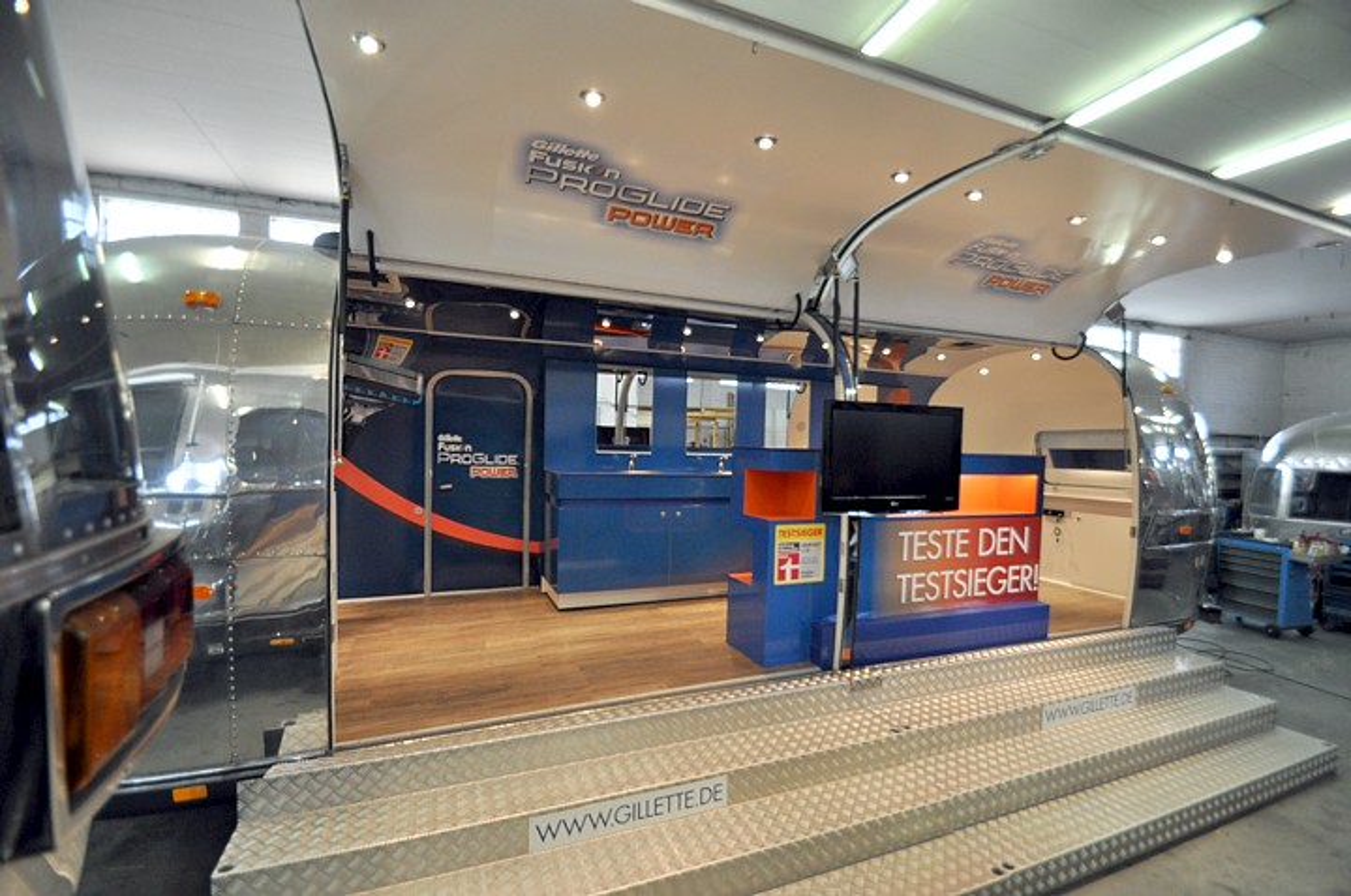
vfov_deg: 77.2
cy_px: 448
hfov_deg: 100.5
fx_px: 562
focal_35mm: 15
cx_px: 676
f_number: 3.5
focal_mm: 10
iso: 800
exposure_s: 1/50
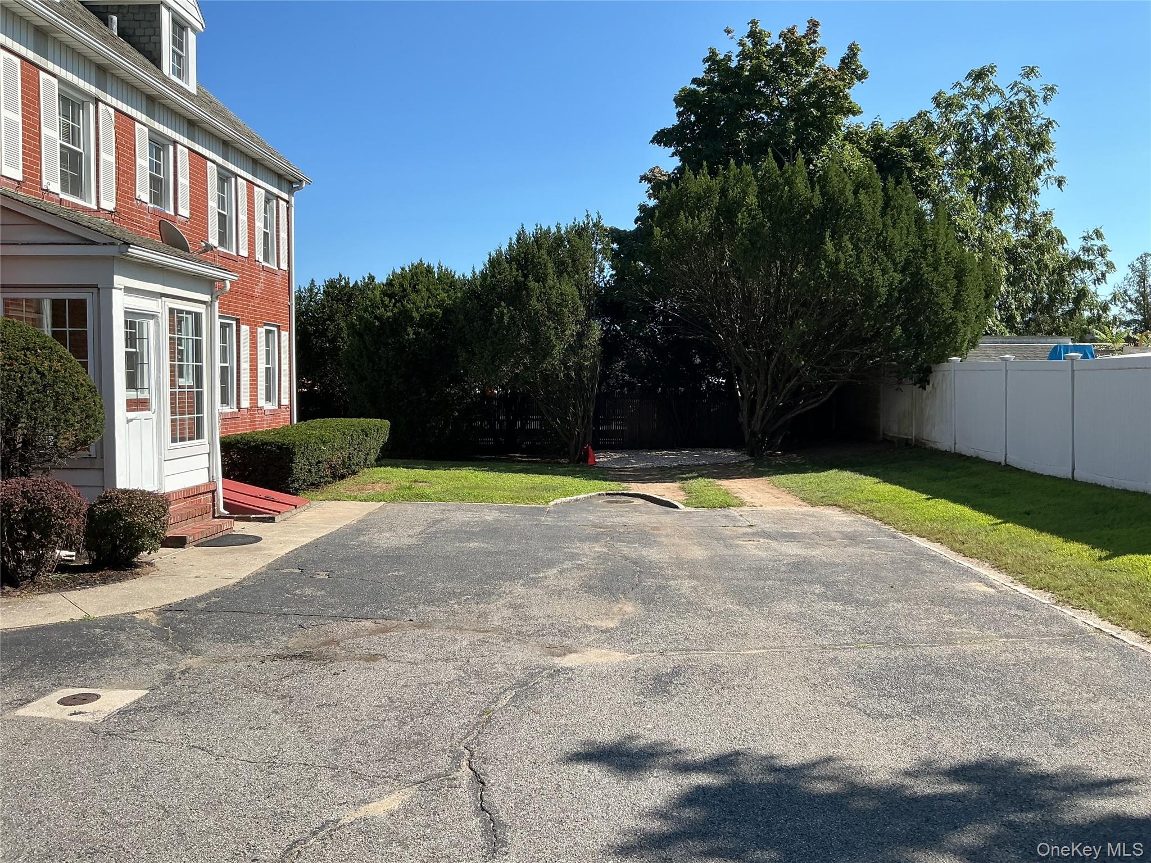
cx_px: 576
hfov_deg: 61.7
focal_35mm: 29
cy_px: 432
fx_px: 964
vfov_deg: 48.2
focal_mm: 3
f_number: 1.8
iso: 25
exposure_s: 1/1342
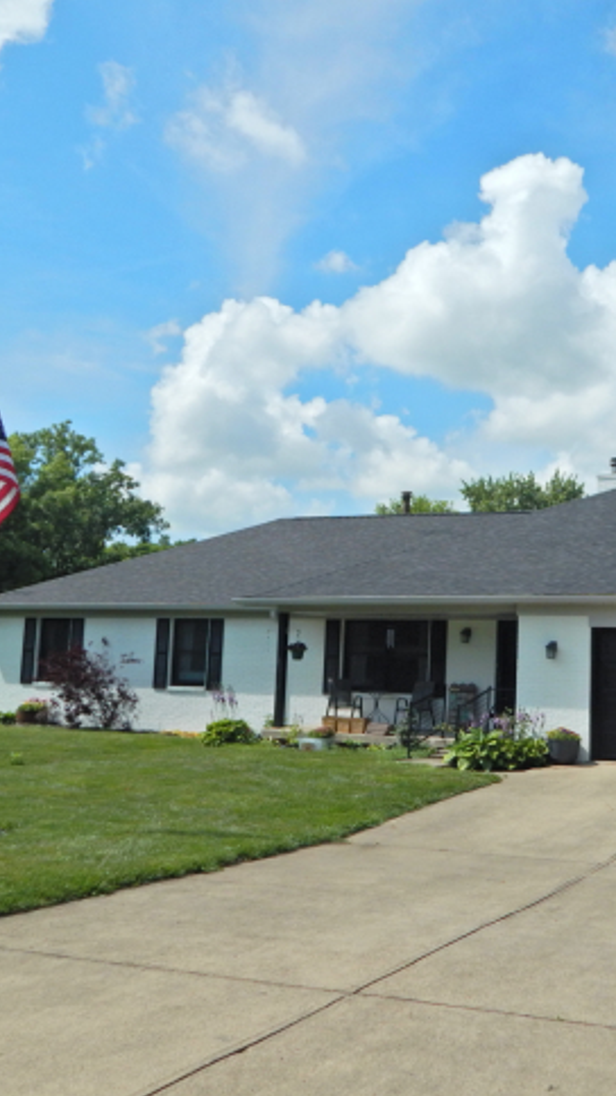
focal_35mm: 33
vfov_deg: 59.5
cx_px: 533
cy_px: 564
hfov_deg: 34.0
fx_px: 959
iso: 125
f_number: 6
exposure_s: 1/1000
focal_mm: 4
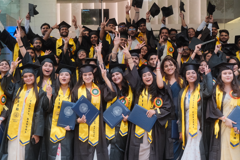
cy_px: 80
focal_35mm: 49
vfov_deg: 27.5
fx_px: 327
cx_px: 120
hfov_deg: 40.3
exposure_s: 1/100
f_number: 4
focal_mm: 32.5
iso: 2500
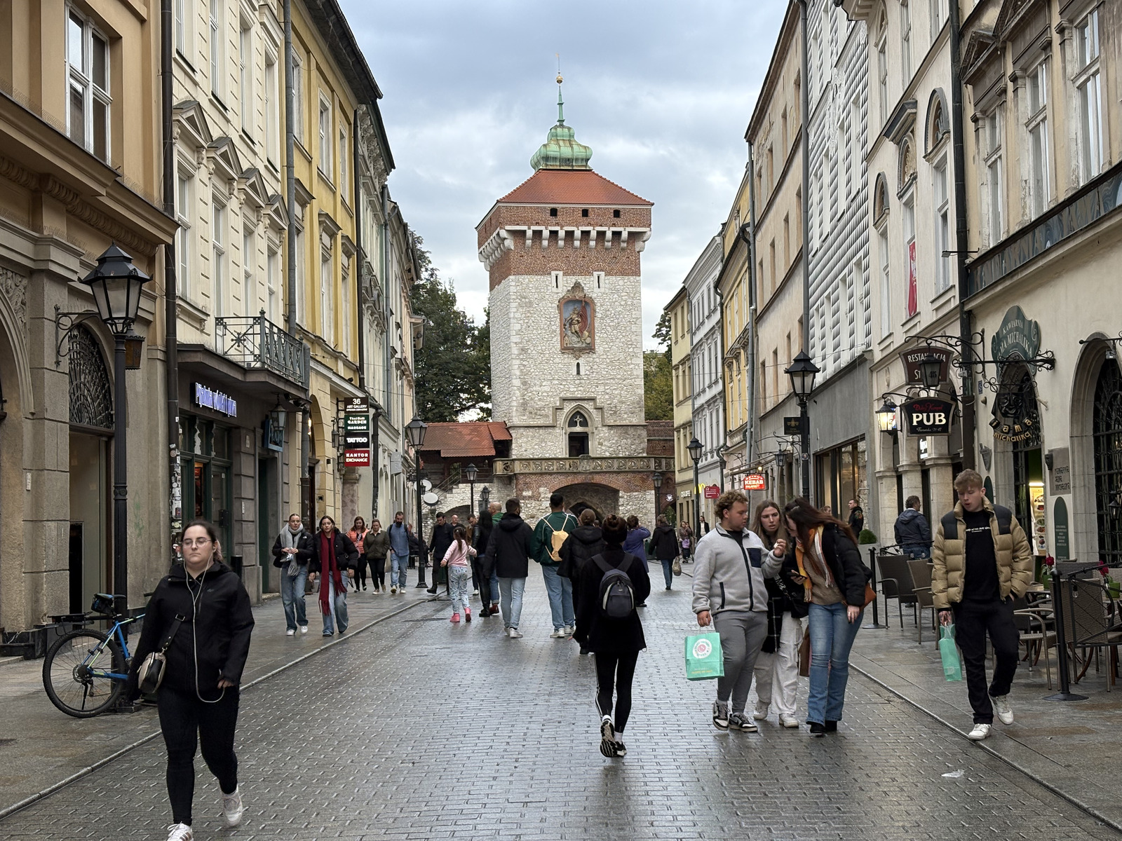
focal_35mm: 52
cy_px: 420
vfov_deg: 28.0
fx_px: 1685
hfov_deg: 36.8
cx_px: 561
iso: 64
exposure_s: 1/114
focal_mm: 5.96
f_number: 1.6
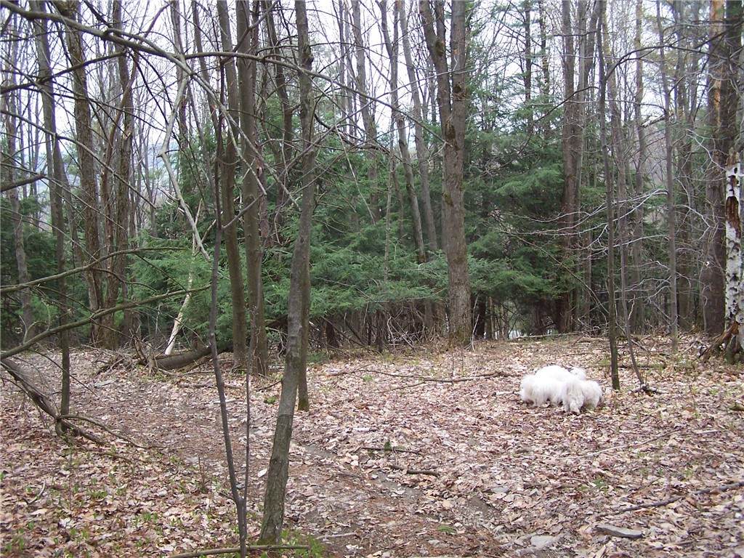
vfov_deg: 37.7
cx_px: 372
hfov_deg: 49.0
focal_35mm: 38
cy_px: 279
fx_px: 817
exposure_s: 1/180
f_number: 2.8
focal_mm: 6.3
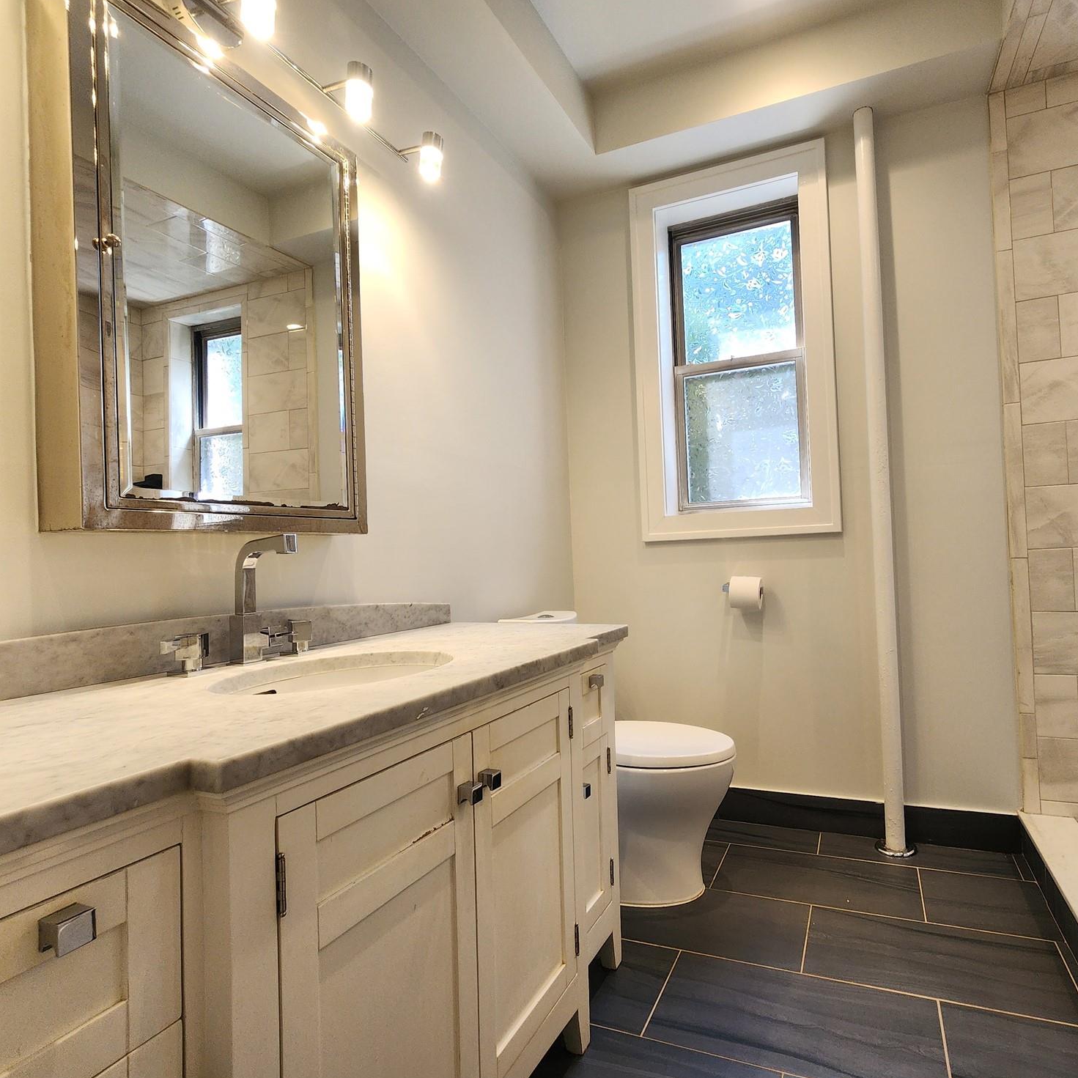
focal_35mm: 16
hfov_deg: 86.2
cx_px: 655
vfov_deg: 87.4
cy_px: 537
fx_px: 564
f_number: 2.2
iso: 125
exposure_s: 1/60
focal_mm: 2.2
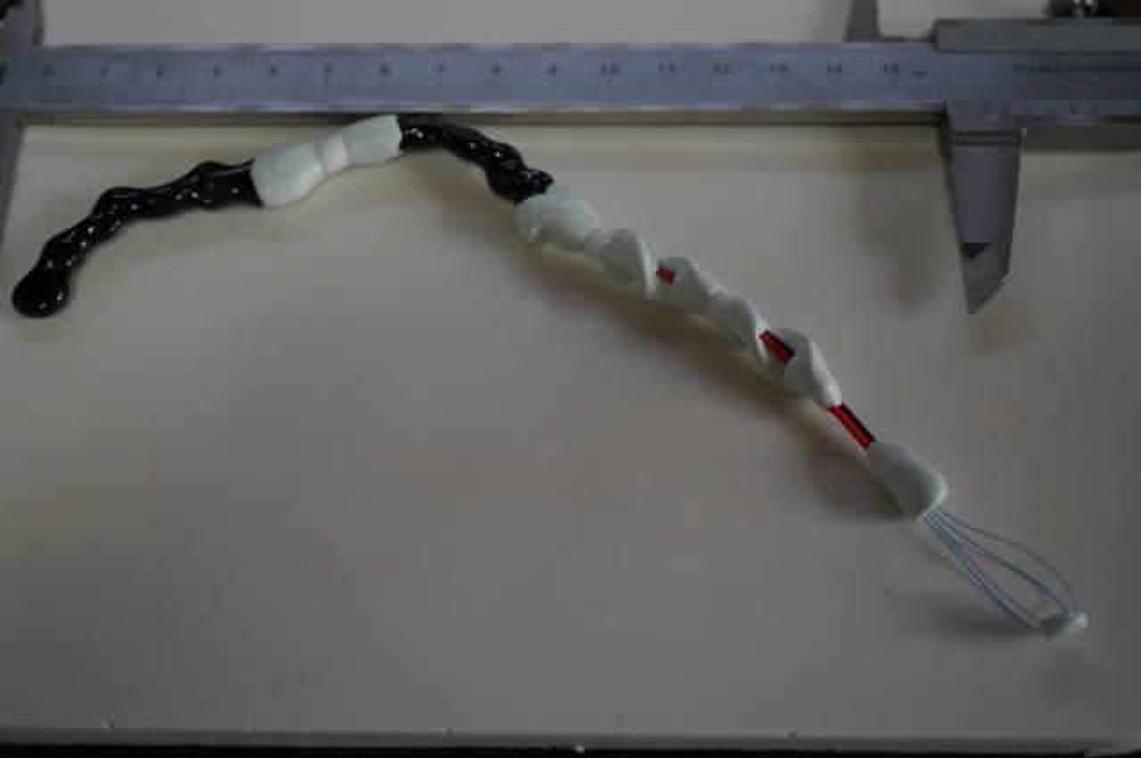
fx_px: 1424
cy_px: 379
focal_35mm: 45
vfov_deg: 29.8
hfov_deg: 43.7
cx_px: 570
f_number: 4
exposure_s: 1/160
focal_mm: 30
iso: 1250
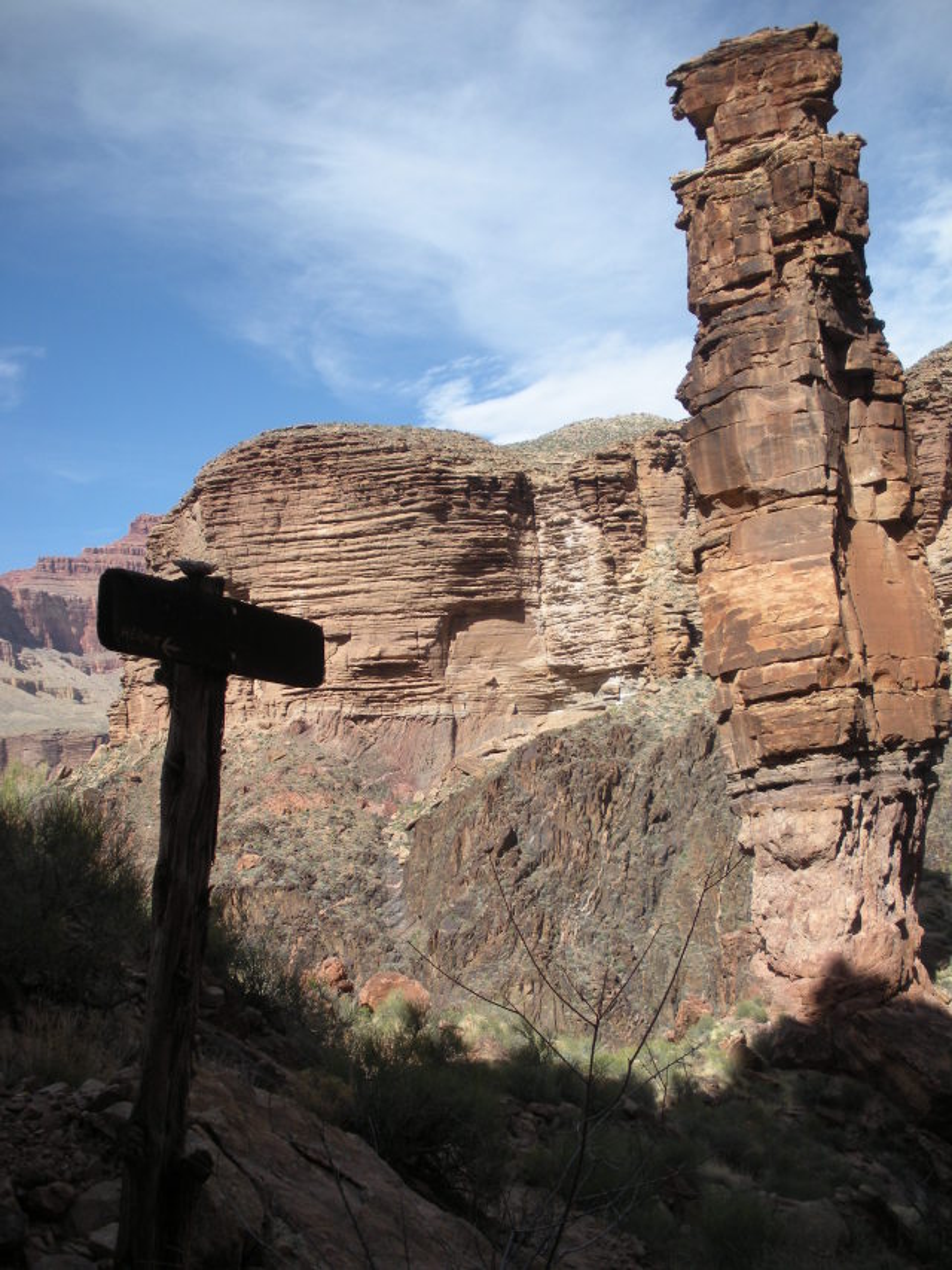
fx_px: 1320
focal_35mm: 36
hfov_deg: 39.7
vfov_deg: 51.3
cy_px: 635
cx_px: 476
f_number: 3.5
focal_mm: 6.3
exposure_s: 1/629
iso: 64
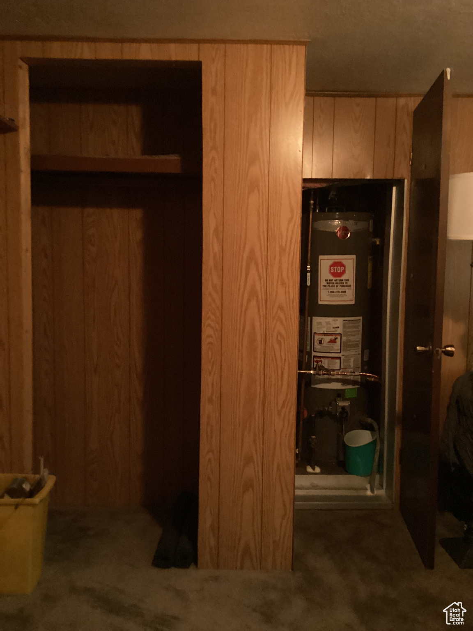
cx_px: 236
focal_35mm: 31
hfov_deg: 45.4
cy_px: 316
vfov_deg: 58.4
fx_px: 565
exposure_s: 1/60
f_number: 2.4
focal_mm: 3.3
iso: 320
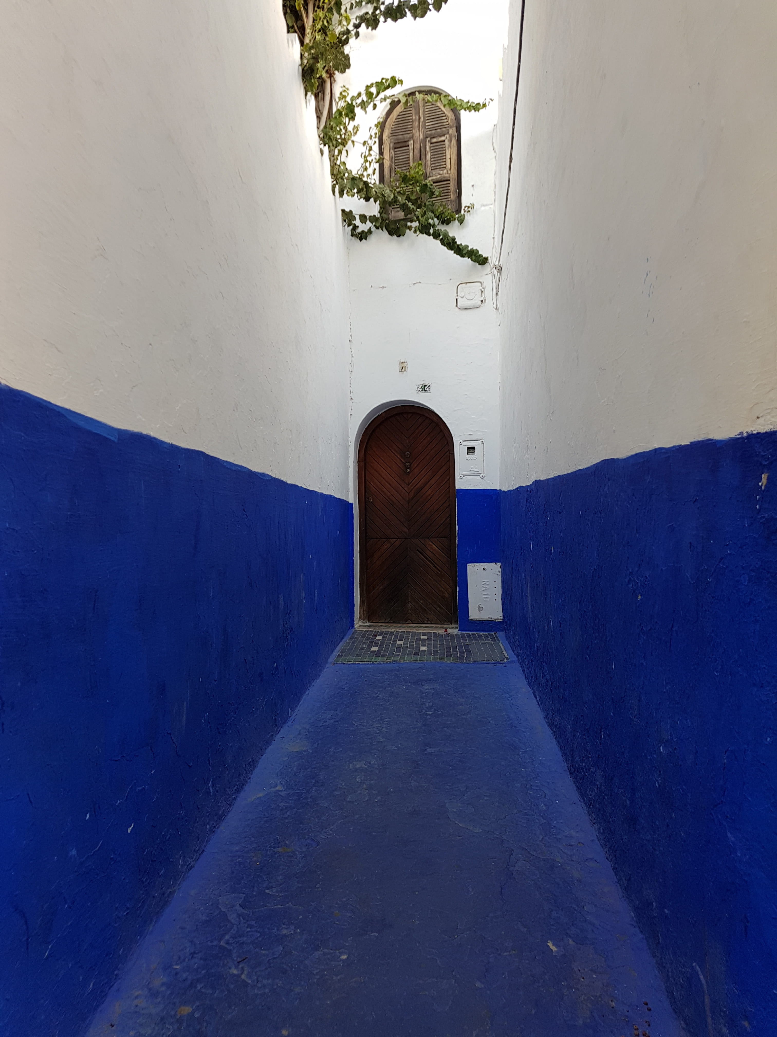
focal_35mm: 26
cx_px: 388
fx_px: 778
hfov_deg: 53.1
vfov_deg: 67.3
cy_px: 518
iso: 40
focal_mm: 4.2
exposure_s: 1/121
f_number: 1.7
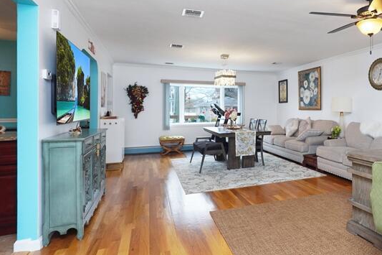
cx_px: 286
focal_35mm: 25
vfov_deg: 51.4
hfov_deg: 67.5
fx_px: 263
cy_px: 105
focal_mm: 11
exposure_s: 1/80
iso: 100
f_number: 4.5
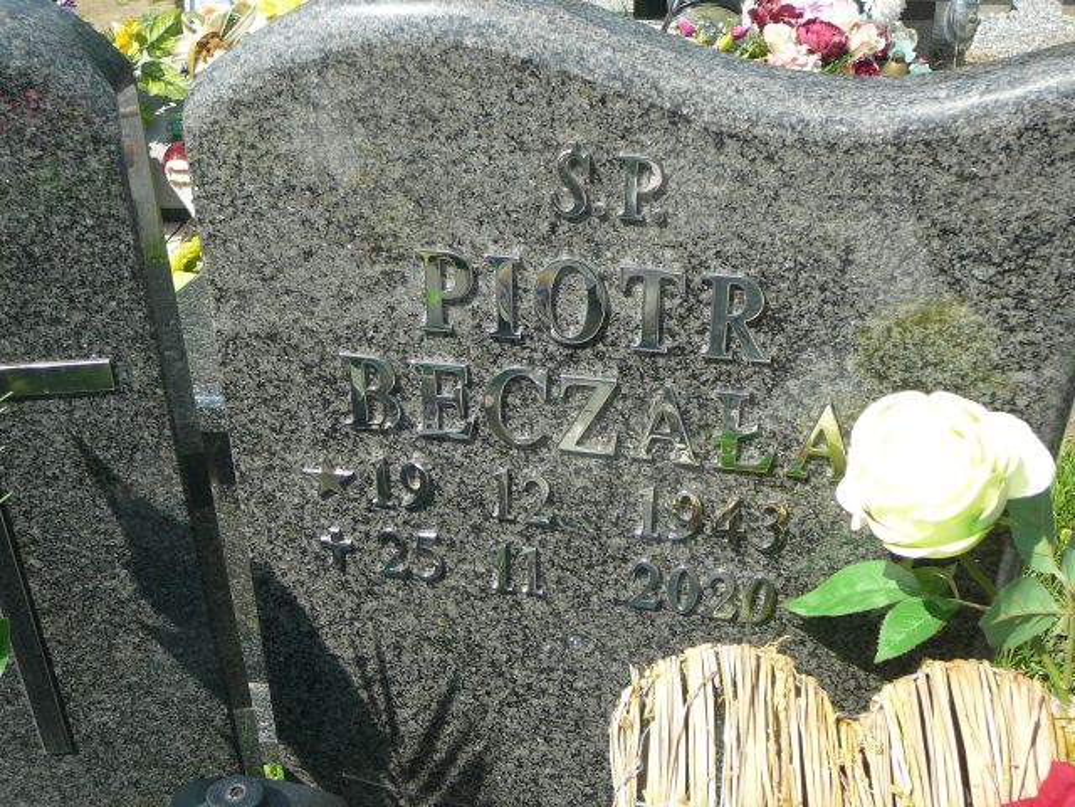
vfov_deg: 33.6
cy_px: 404
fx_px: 1335
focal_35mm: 43
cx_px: 538
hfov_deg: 43.9
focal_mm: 6.4
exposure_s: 1/640
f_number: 3.2
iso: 80
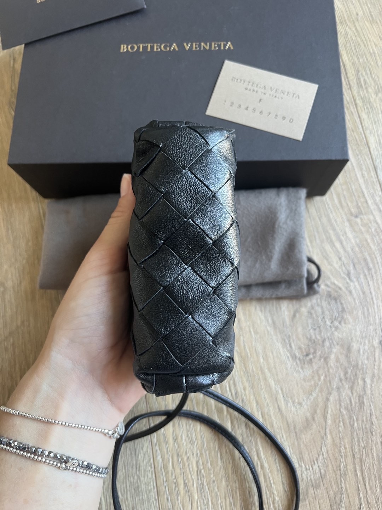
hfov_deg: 53.1
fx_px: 383
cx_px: 191
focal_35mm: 26
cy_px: 255
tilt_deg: -75.3
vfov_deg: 67.3
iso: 125
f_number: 1.5
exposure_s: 1/66
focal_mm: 5.7
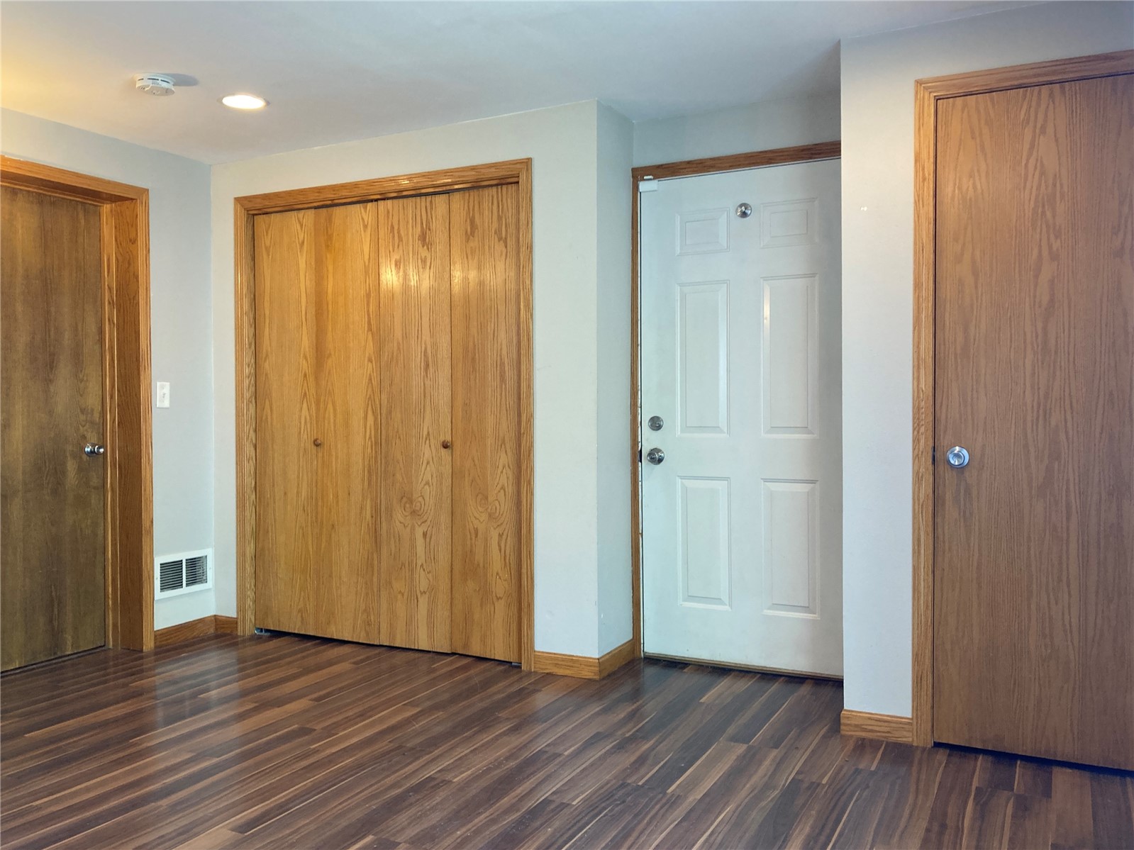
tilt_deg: +0.9
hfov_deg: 63.4
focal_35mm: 28
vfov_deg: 49.7
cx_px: 567
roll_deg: +1.0
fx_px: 917
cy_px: 425
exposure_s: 1/60
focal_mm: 3.99
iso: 100
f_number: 1.8
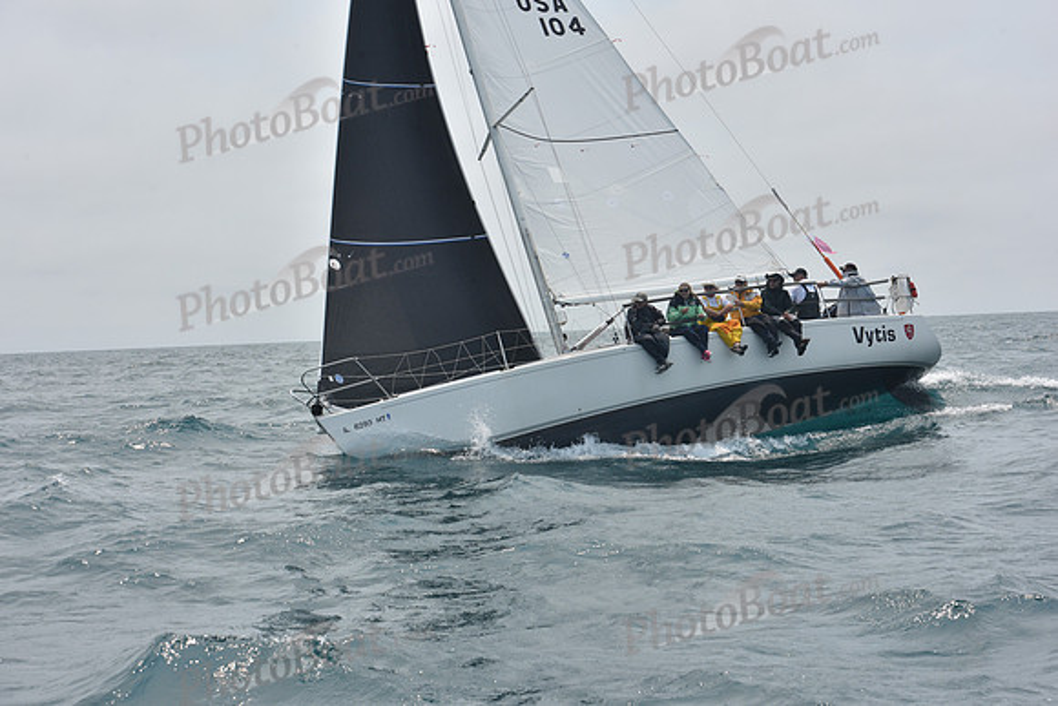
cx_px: 529
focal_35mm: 70
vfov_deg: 19.5
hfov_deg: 28.8
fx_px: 2058
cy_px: 353
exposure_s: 1/800
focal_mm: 70
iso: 250
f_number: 10
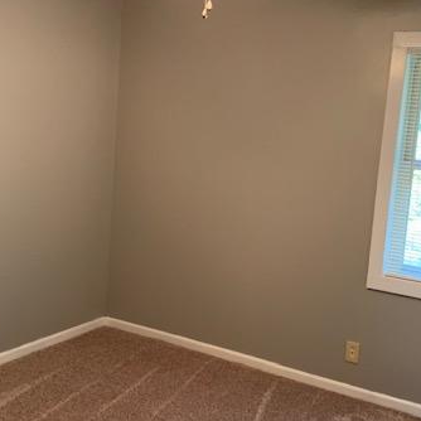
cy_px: 210
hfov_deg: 38.3
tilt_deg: -6.3
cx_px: 202
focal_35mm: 44
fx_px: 605
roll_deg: -4.5
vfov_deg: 38.3
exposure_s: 1/60
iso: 125
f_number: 1.8
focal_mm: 4.25
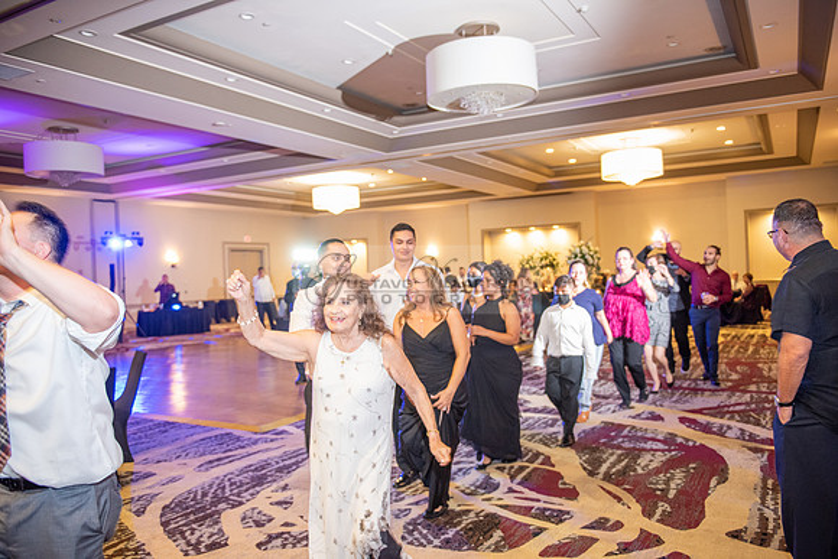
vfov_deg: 45.0
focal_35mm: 29
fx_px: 675
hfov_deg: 63.6
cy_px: 280
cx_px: 419
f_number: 2.8
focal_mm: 29
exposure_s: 1/50
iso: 1600
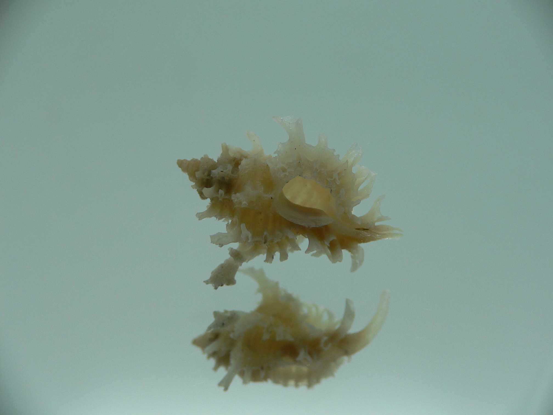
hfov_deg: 52.6
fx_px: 559
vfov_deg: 40.7
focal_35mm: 35
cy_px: 208
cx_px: 276
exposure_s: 1/60
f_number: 2.8
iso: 80
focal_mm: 4.6
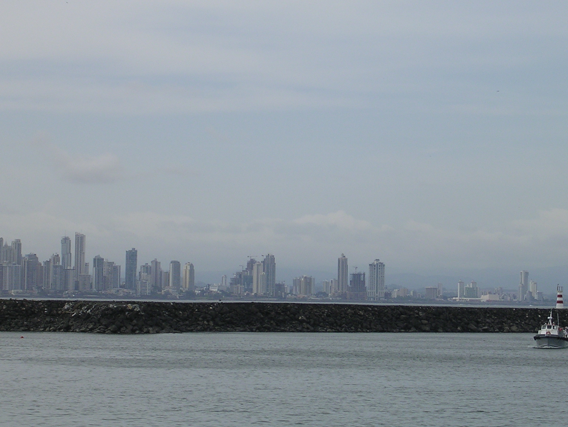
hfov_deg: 13.2
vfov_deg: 9.9
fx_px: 2462
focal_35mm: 150
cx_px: 313
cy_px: 178
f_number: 4.9
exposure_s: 1/567
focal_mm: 17.4
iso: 100
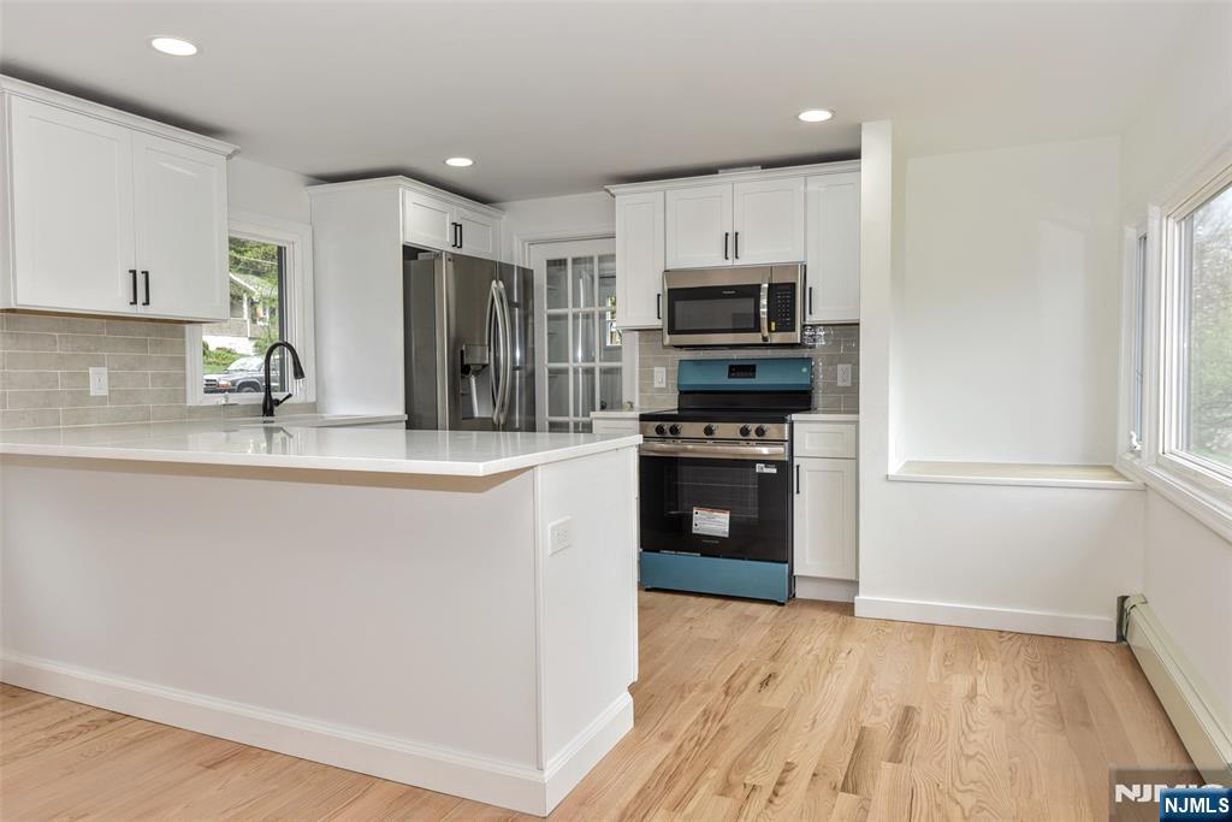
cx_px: 616
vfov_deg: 53.1
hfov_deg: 73.7
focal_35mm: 24
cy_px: 411
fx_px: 821
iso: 280
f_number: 5.6
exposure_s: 1/125
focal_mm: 24
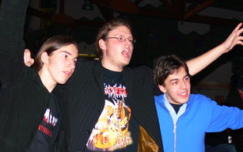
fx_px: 378
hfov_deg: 35.5
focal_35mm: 57
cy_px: 112
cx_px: 94
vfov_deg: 22.6
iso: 100
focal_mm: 7.4
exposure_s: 1/30
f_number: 2.8
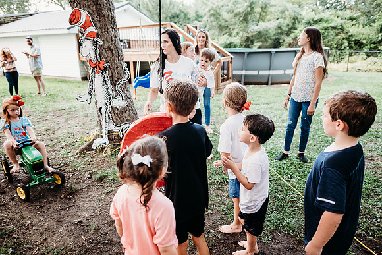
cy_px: 128
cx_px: 191
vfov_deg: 53.2
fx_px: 255
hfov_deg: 73.7
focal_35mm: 24
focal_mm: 24
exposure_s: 1/200
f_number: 2.5
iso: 1250
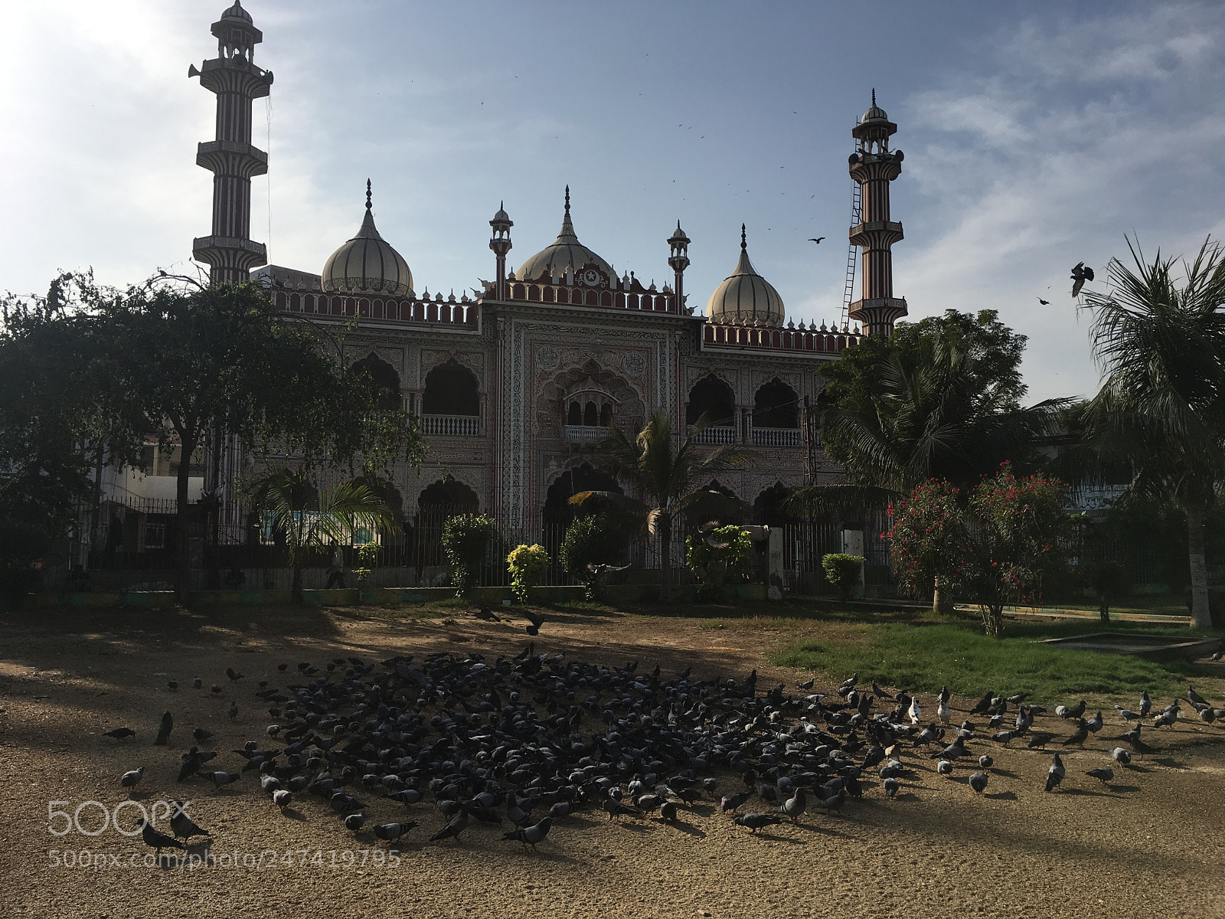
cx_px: 612
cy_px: 460
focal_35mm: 29
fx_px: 1026
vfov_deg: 48.2
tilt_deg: +5.2
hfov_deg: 61.7
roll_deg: -0.4
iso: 25
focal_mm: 4.15
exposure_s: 1/2849
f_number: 2.2
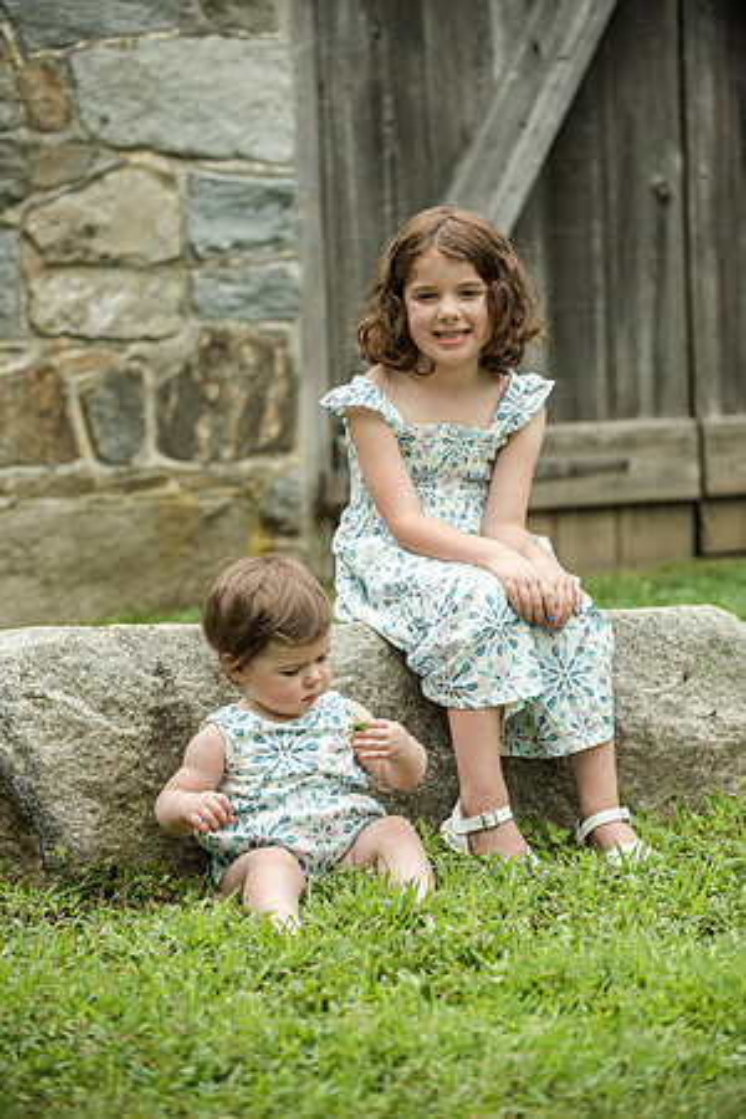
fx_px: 3170
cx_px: 373
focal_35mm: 102
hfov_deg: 13.4
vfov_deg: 20.0
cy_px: 560
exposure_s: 1/2000
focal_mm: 102
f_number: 4
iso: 640
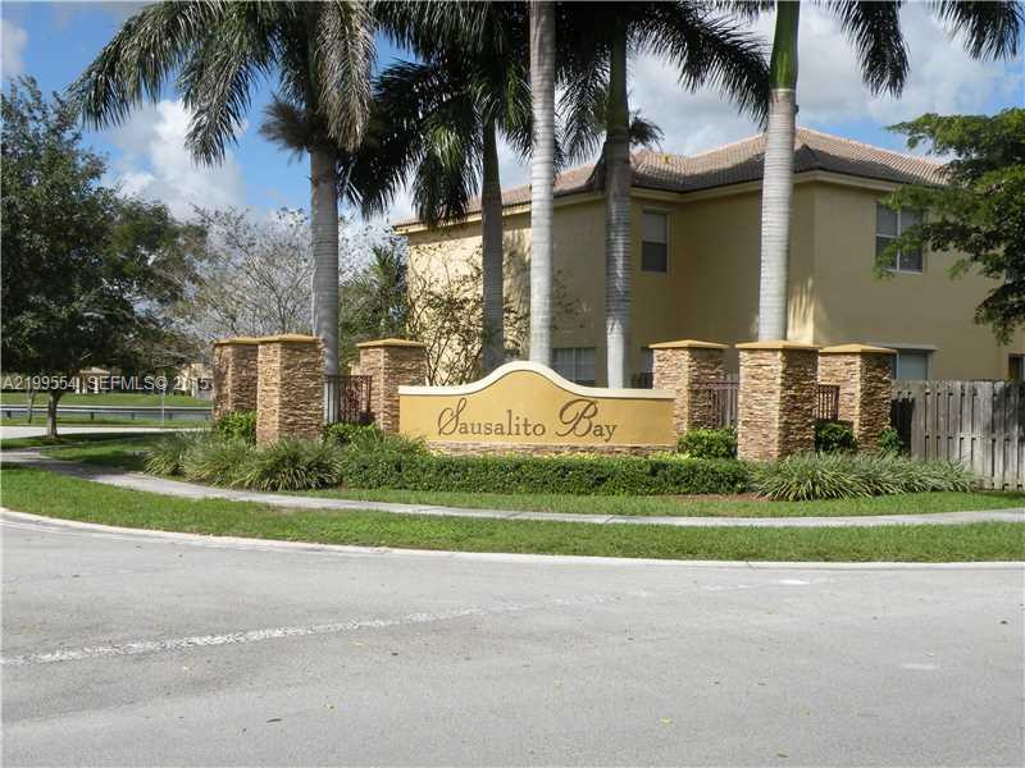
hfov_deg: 44.8
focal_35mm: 42
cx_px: 512
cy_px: 384
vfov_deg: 34.3
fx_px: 1244
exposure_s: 1/271
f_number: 7.1
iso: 64
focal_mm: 7.4
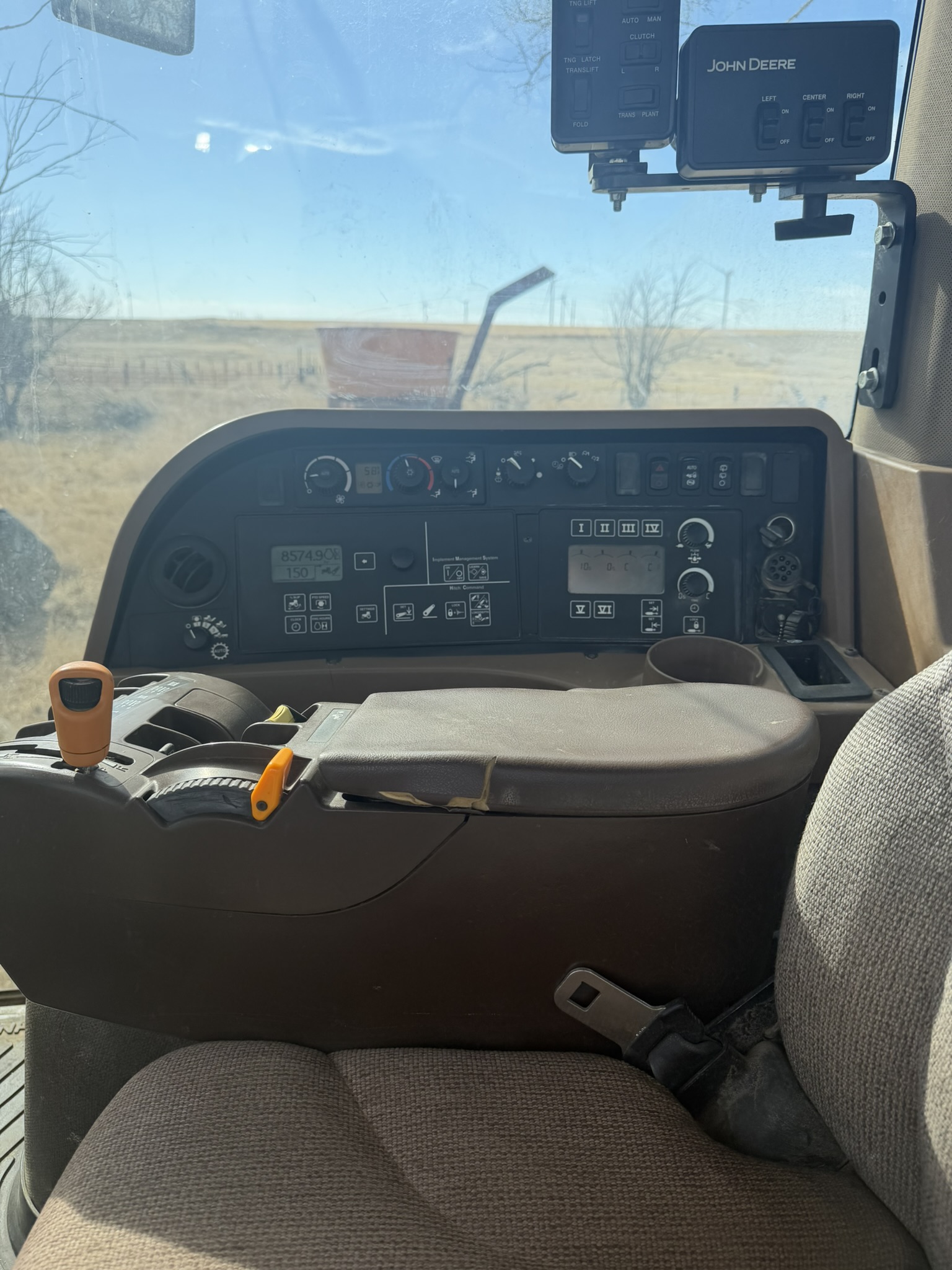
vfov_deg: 71.6
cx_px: 476
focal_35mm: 24
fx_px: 880
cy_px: 635
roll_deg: -0.1
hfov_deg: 56.8
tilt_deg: -15.1
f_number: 1.78
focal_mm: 6.76
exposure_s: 1/2169
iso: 80
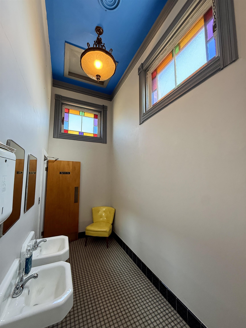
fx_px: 133
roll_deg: -1.2
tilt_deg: +6.5
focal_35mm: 14
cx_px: 123
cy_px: 164
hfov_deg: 85.7
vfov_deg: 102.1
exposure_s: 1/120
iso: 250
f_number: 2.2
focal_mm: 2.22
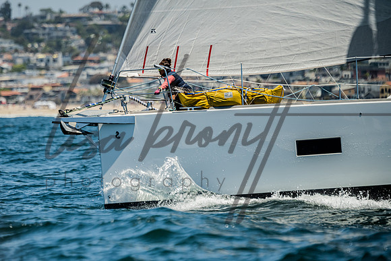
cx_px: 132
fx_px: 4944
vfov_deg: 3.0
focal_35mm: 455
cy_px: 168
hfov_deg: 4.5
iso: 320
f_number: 5.6
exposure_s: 1/1250
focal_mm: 340
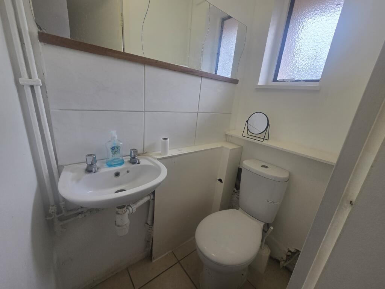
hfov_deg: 106.2
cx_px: 192
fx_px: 145
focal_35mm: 13
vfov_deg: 89.9
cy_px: 144
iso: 50
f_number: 2.2
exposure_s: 1/166
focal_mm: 2.2
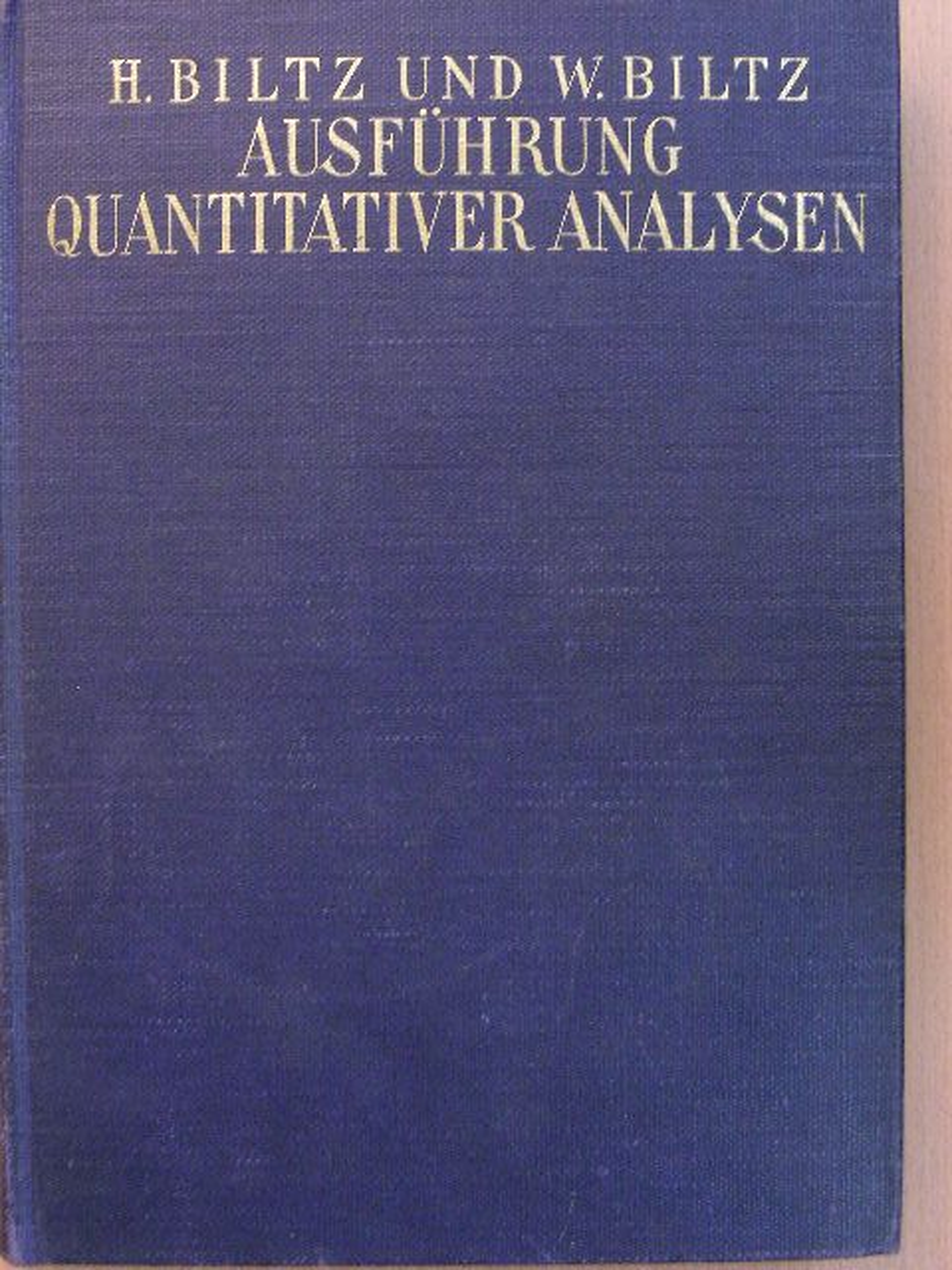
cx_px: 476
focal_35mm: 58
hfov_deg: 25.2
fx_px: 2127
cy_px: 635
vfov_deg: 33.2
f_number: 3.5
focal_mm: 9.7
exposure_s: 1/13
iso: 200
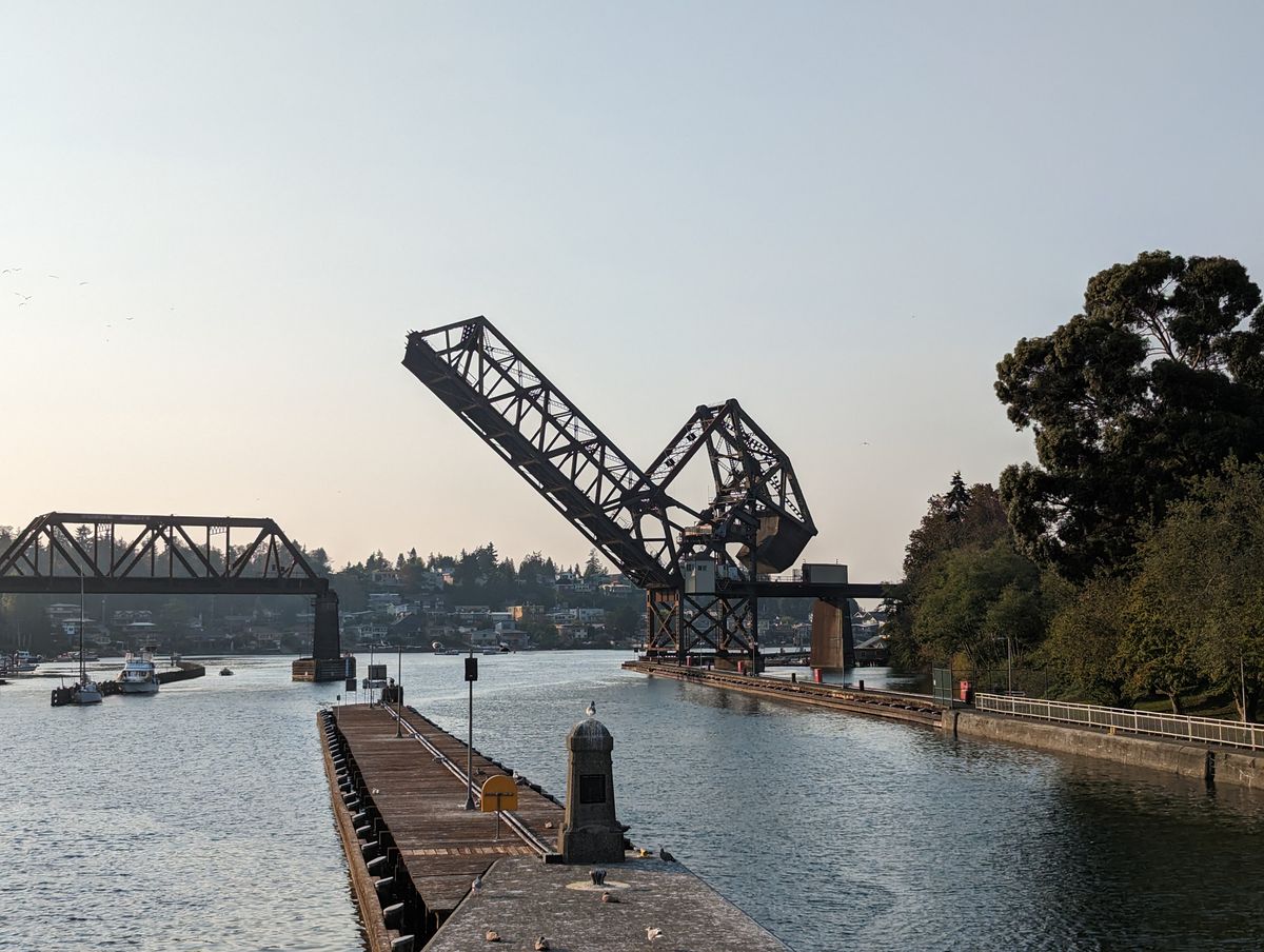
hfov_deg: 39.6
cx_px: 632
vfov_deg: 30.3
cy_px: 476
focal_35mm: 48
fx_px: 1756
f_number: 1.85
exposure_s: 1/3040
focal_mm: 6.81
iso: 59
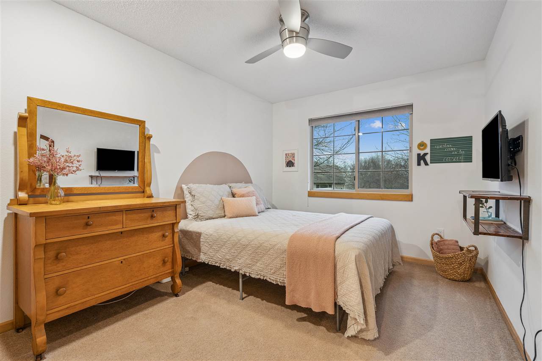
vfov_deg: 73.7
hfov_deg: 96.7
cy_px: 180
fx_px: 241
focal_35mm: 16
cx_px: 271
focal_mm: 16
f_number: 8
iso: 400
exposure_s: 1/5
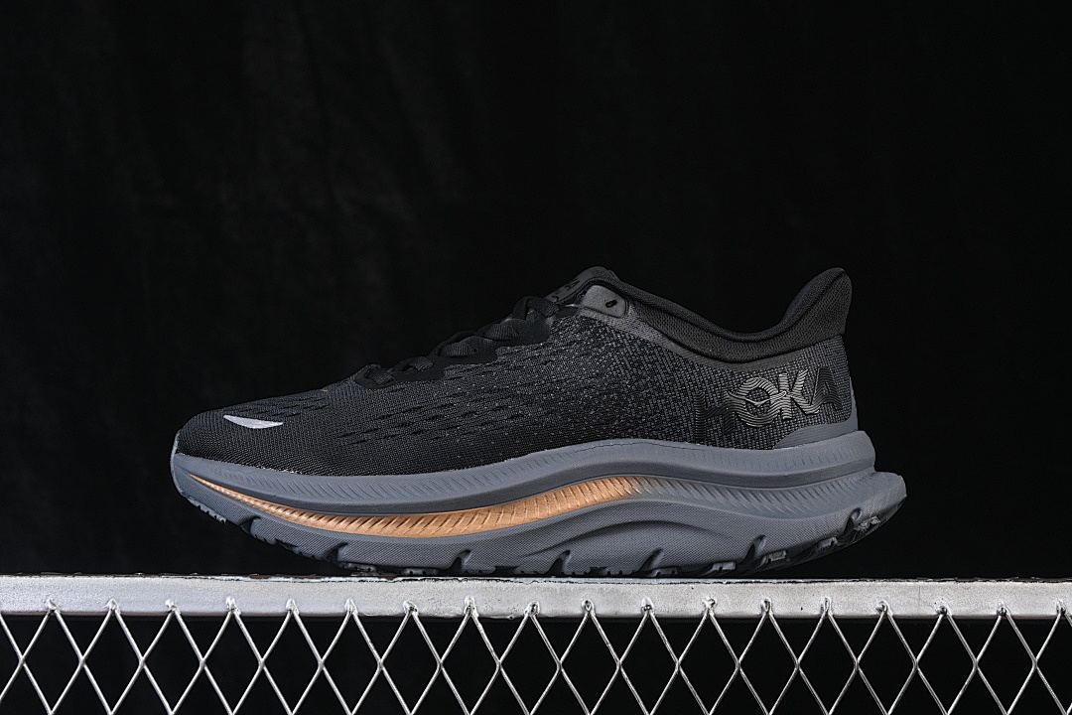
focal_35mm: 75
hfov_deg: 27.0
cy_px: 358
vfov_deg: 18.2
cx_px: 536
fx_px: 2233
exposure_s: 1/60
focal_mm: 50
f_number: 6.3
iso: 160
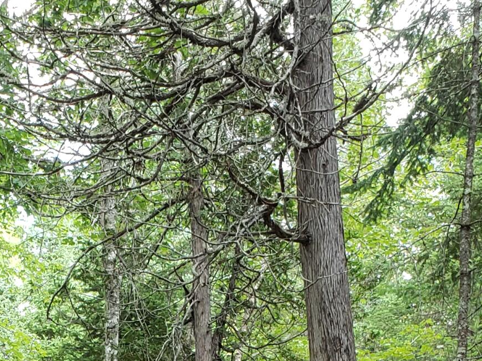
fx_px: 1253
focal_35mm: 90
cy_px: 615
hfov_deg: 21.5
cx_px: 95
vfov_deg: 14.7
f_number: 2.4
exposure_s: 1/60
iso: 100
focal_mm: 4.3
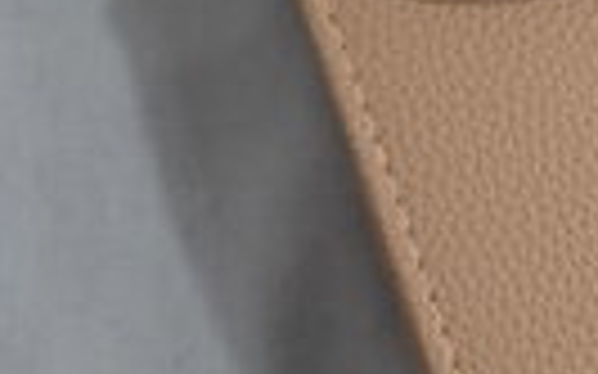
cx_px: 814
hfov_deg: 19.3
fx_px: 1596
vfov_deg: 13.3
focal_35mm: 98
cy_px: 97
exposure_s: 1/33
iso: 320
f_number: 1.8
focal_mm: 5.54
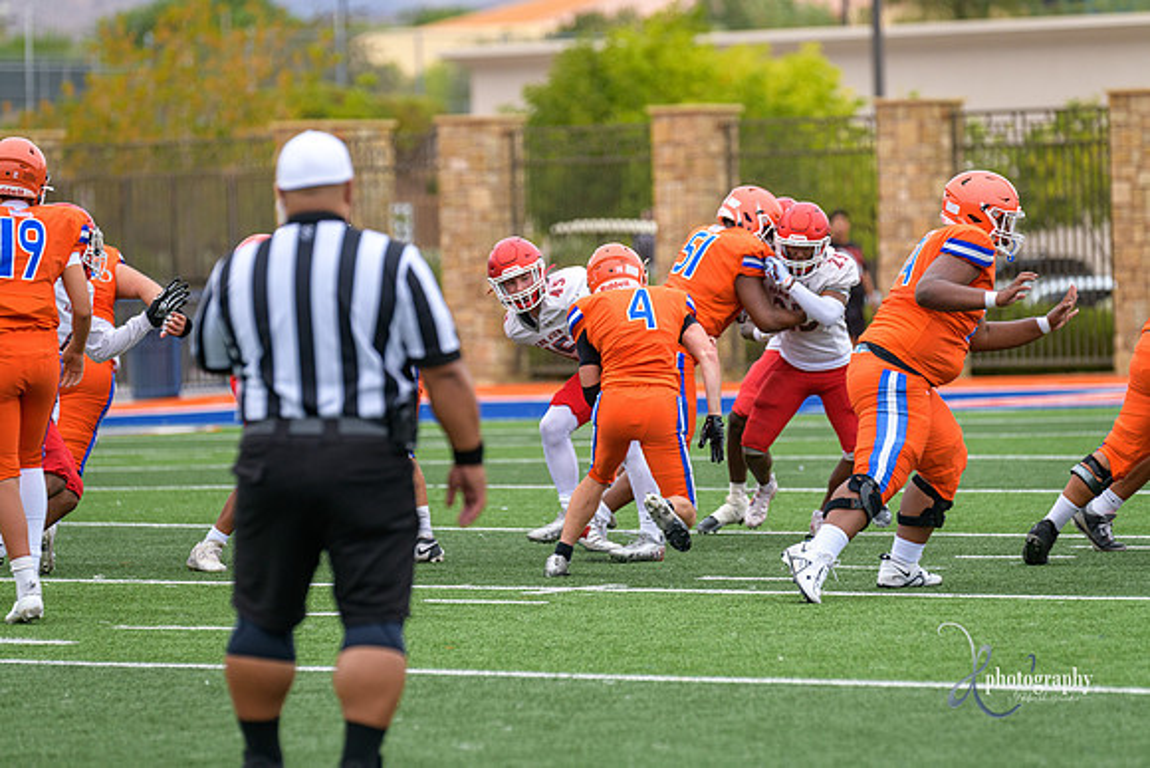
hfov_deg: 8.6
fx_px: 7668
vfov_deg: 5.7
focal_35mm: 240
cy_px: 384
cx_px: 575
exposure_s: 1/1000
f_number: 3.5
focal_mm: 240
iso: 560
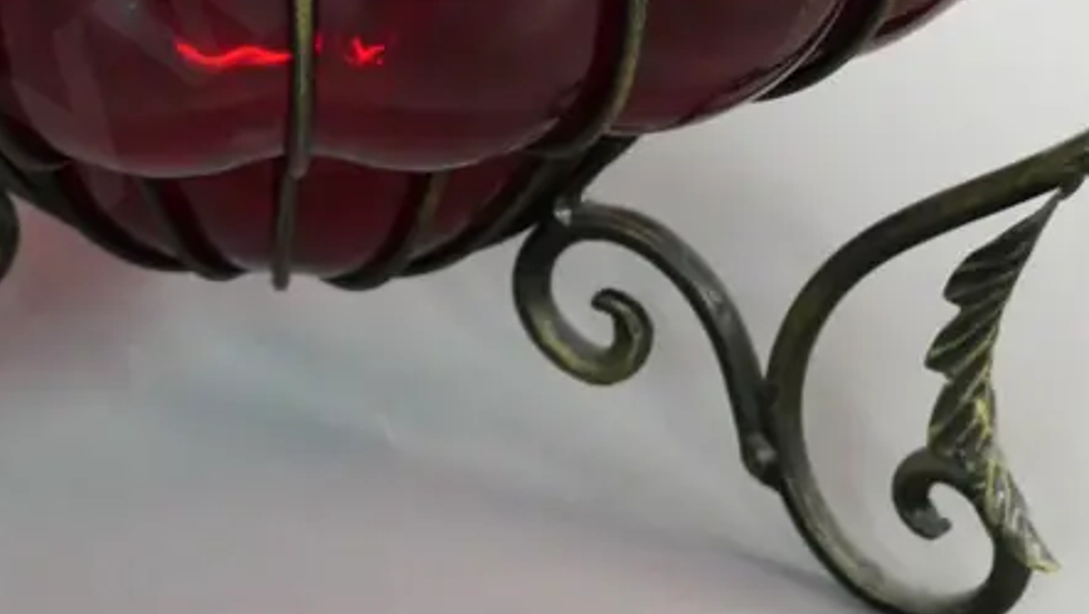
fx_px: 3351
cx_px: 246
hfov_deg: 18.3
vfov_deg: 10.4
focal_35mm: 116
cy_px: -35
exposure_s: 1/50
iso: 3200
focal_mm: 23
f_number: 5.6
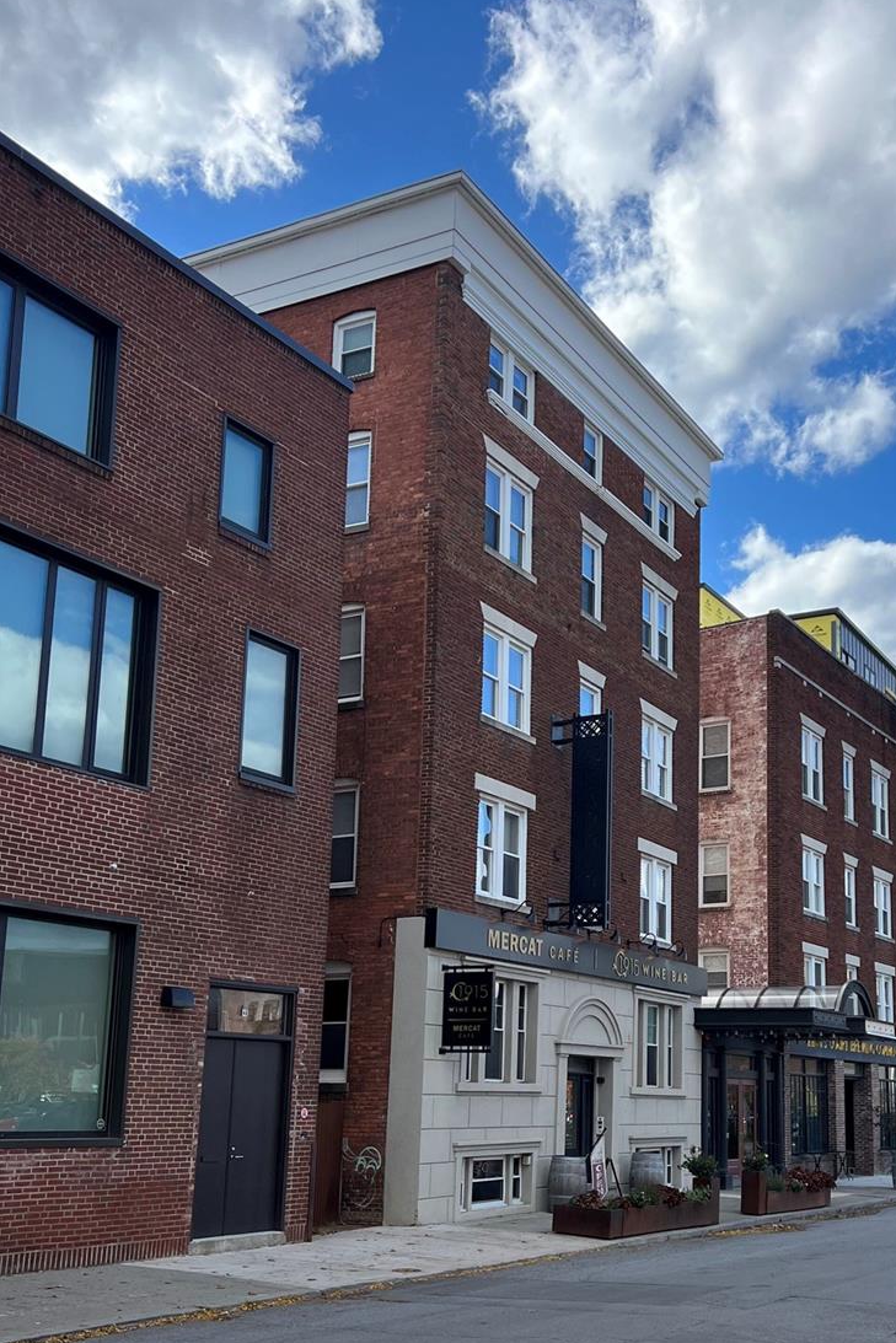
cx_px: 628
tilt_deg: +10.6
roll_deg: -0.1
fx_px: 1418
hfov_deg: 34.6
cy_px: 858
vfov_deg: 50.1
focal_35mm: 38
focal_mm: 5.7
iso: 50
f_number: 1.5
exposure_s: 1/3356
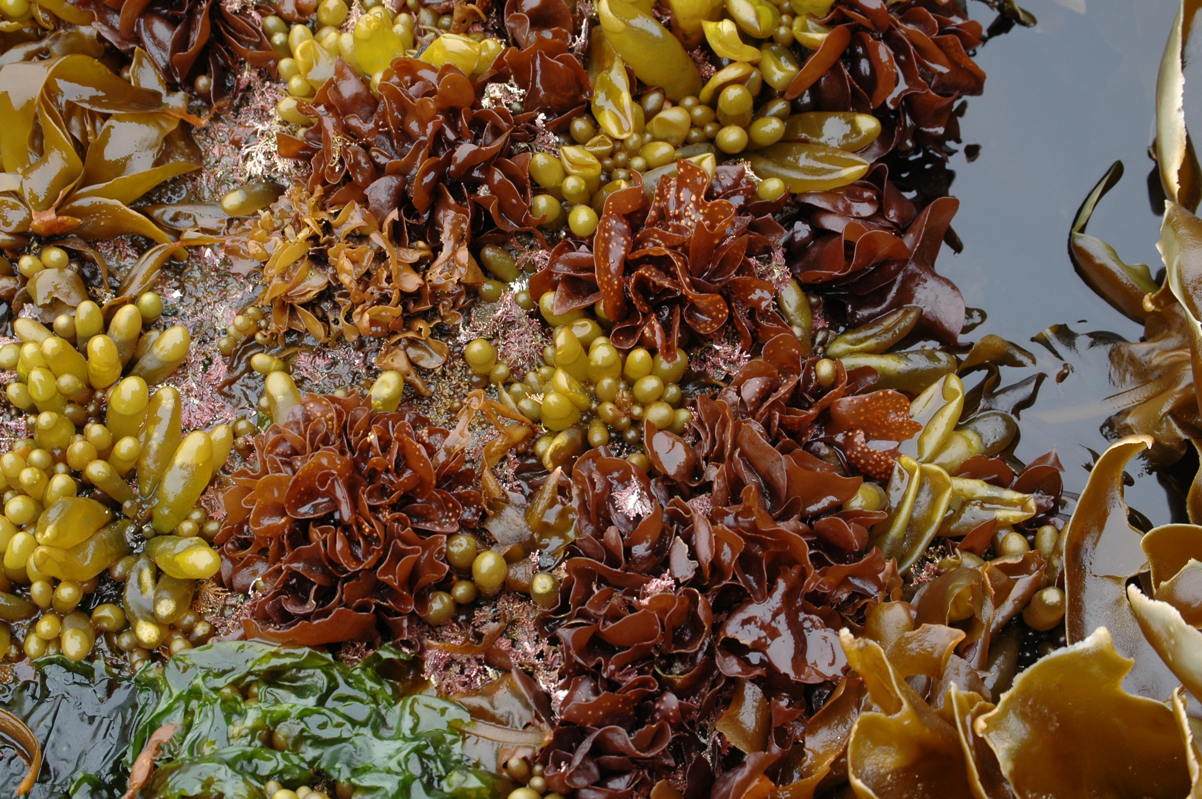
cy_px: 375
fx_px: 3155
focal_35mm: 95
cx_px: 581
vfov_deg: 14.4
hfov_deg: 21.6
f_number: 5.6
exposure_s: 1/125
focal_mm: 55
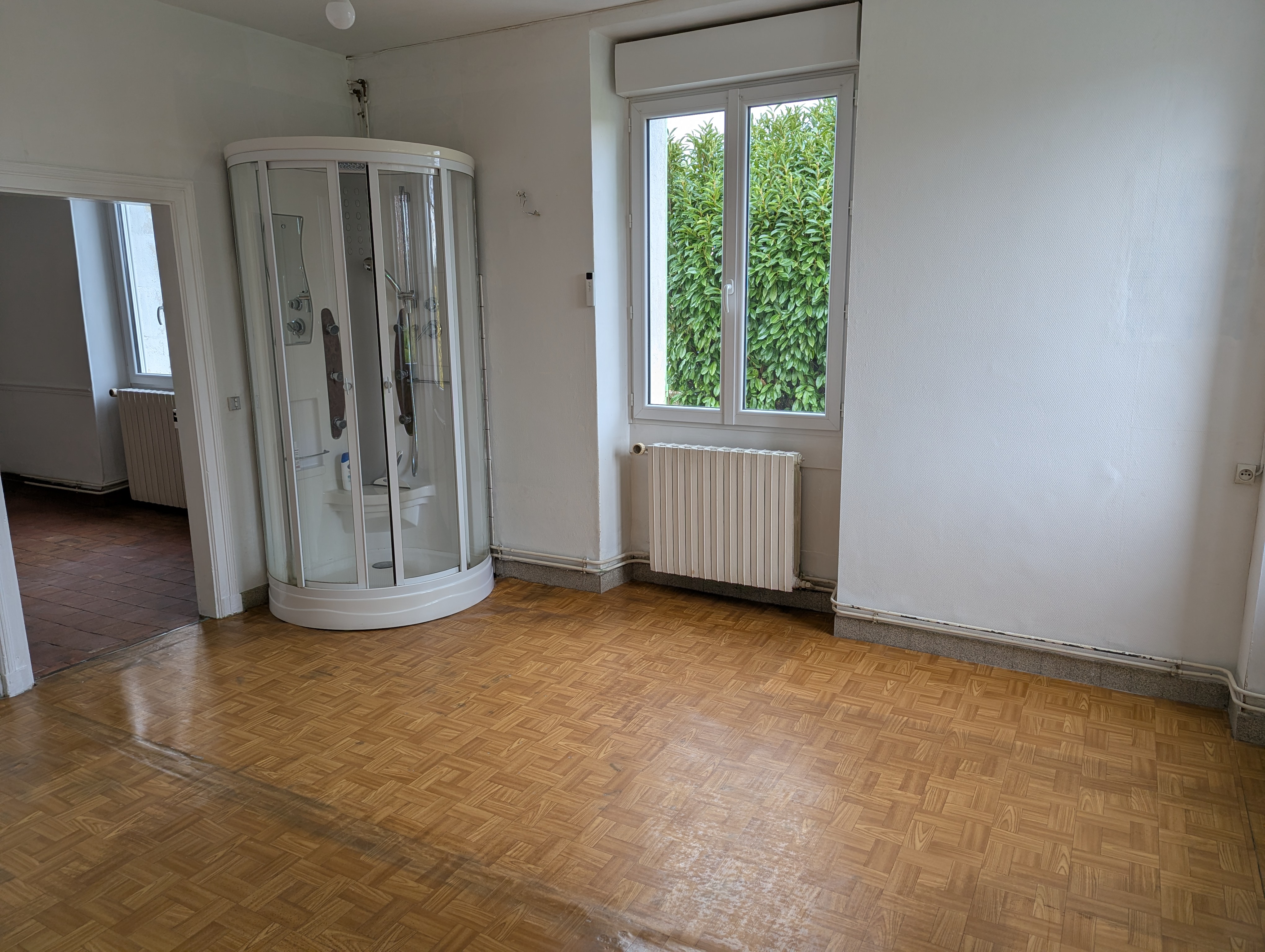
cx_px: 632
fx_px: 878
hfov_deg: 71.5
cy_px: 476
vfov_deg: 56.9
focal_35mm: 24
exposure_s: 1/67.9
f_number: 1.85
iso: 39
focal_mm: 6.81
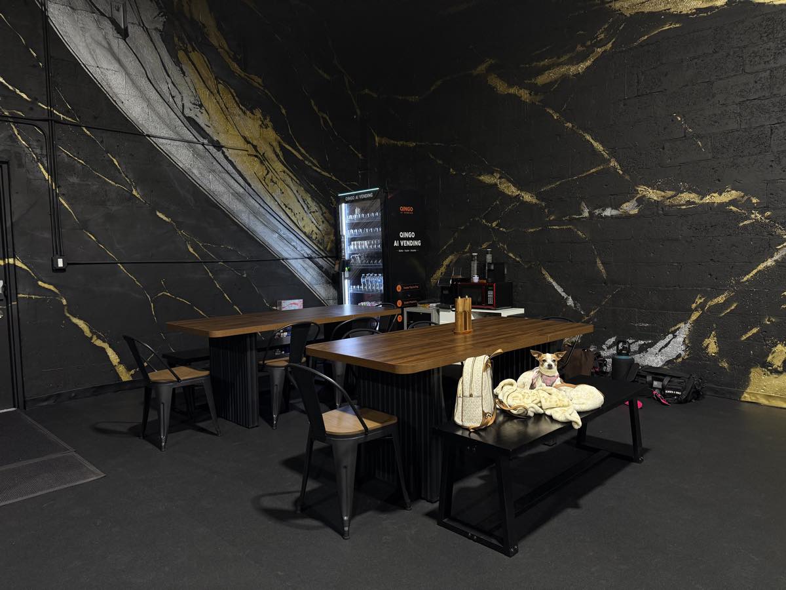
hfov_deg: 71.6
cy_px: 295
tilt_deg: -5.1
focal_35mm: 24
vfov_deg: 56.8
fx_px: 545
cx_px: 393
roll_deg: +1.2
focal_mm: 6.76
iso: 200
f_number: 1.78
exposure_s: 1/95
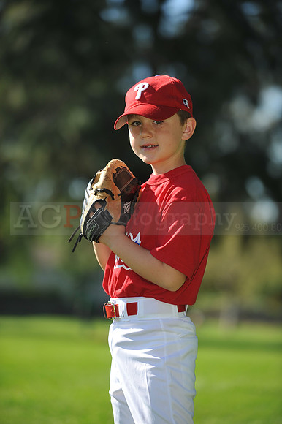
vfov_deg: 11.8
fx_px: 2059
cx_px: 141
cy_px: 212
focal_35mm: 175
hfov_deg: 7.8
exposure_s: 1/1250
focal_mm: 175
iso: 200
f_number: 4
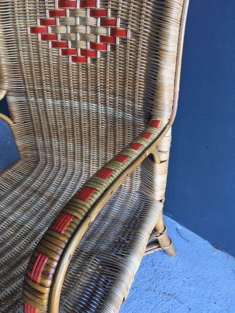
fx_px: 262
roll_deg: +4.7
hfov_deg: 48.2
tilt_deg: -37.0
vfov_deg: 61.7
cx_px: 118
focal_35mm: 29
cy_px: 156
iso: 32
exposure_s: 1/33
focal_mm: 4.15
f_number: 2.2
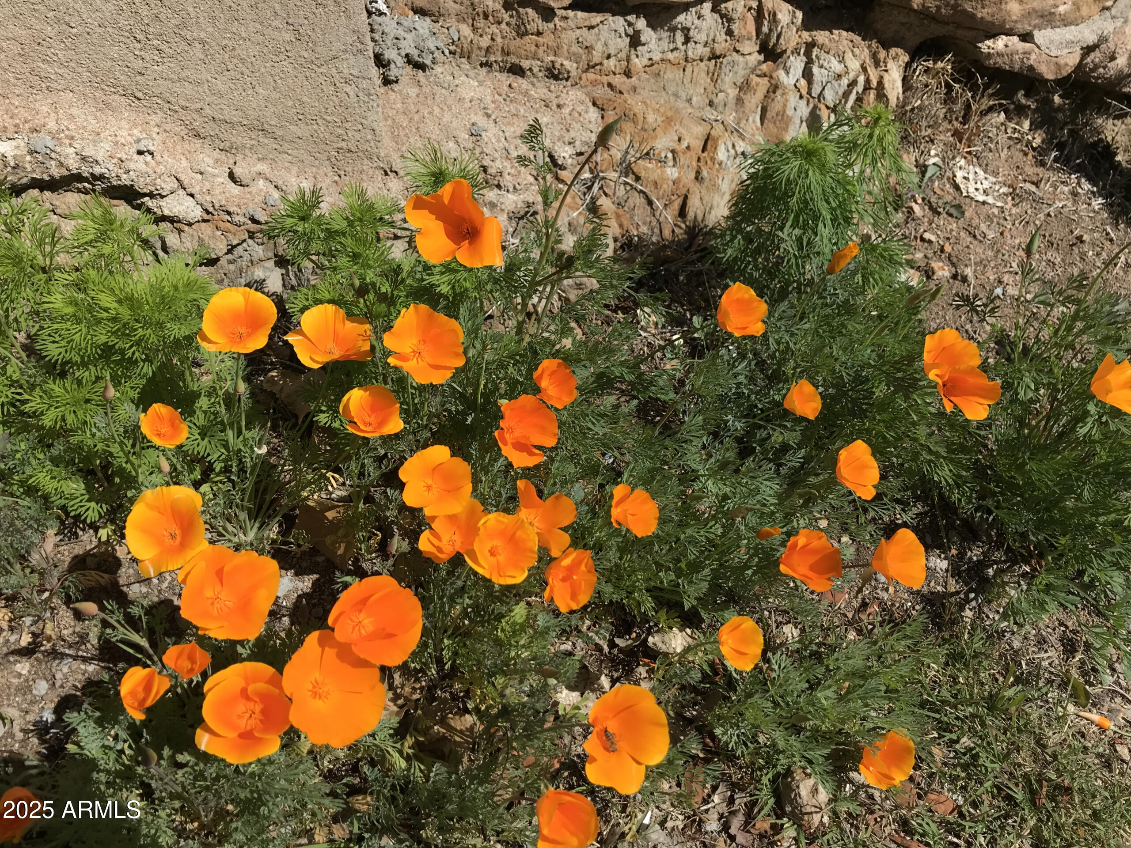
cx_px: 566
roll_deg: +0.3
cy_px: 424
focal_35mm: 28
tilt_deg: -40.1
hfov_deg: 63.4
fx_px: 915
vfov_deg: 49.7
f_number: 1.8
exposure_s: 1/2817
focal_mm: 3.99
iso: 20
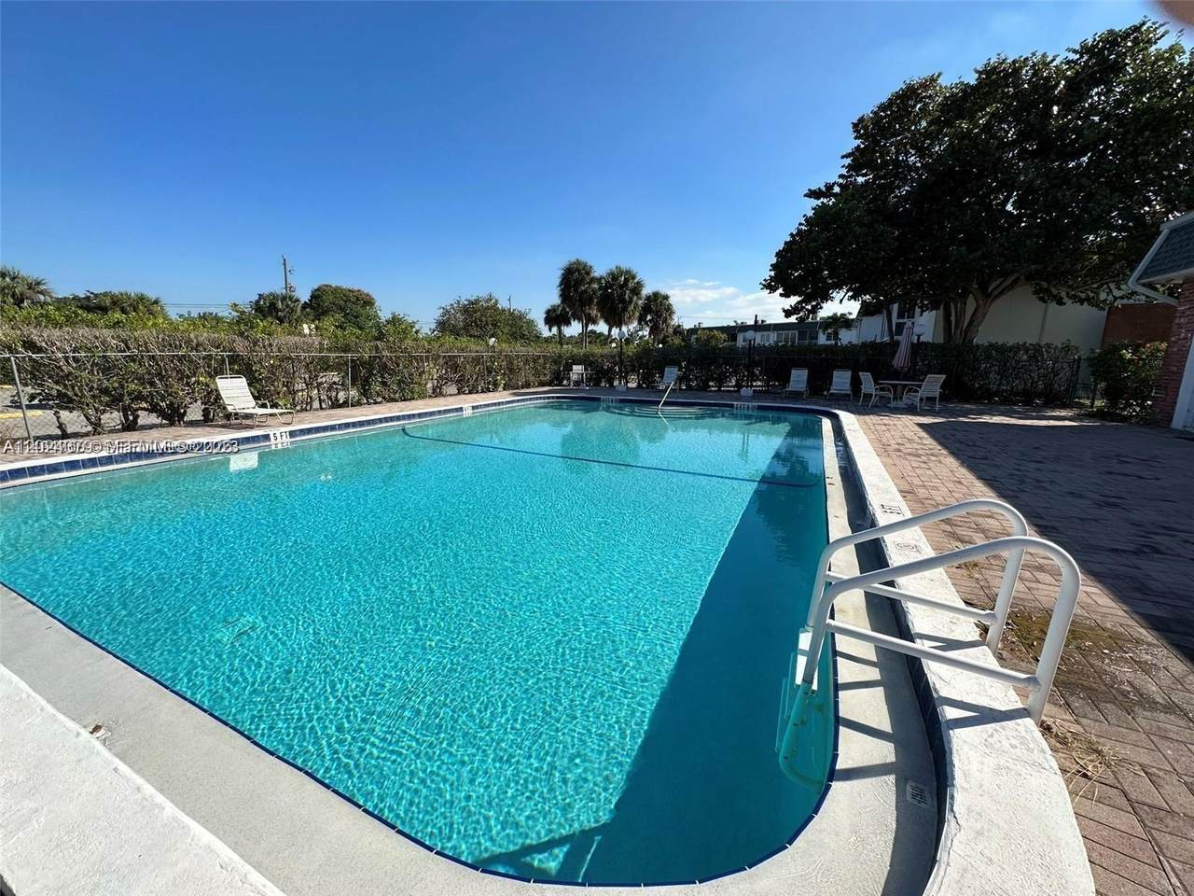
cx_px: 597
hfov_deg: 102.1
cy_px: 448
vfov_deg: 85.7
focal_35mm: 14
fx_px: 483
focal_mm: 2.22
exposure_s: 1/2882
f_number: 2.2
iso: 50
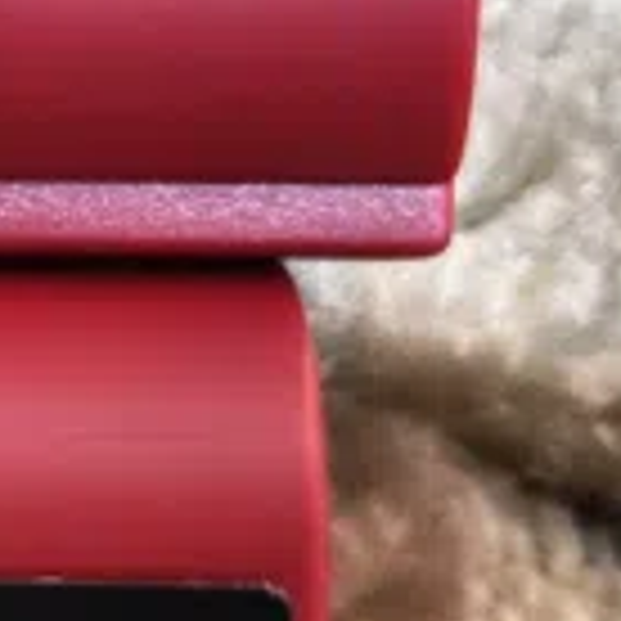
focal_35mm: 213
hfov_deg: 7.9
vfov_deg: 8.2
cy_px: 86
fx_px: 4323
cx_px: -562
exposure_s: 1/12.9
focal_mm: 4.94
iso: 800
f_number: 1.5
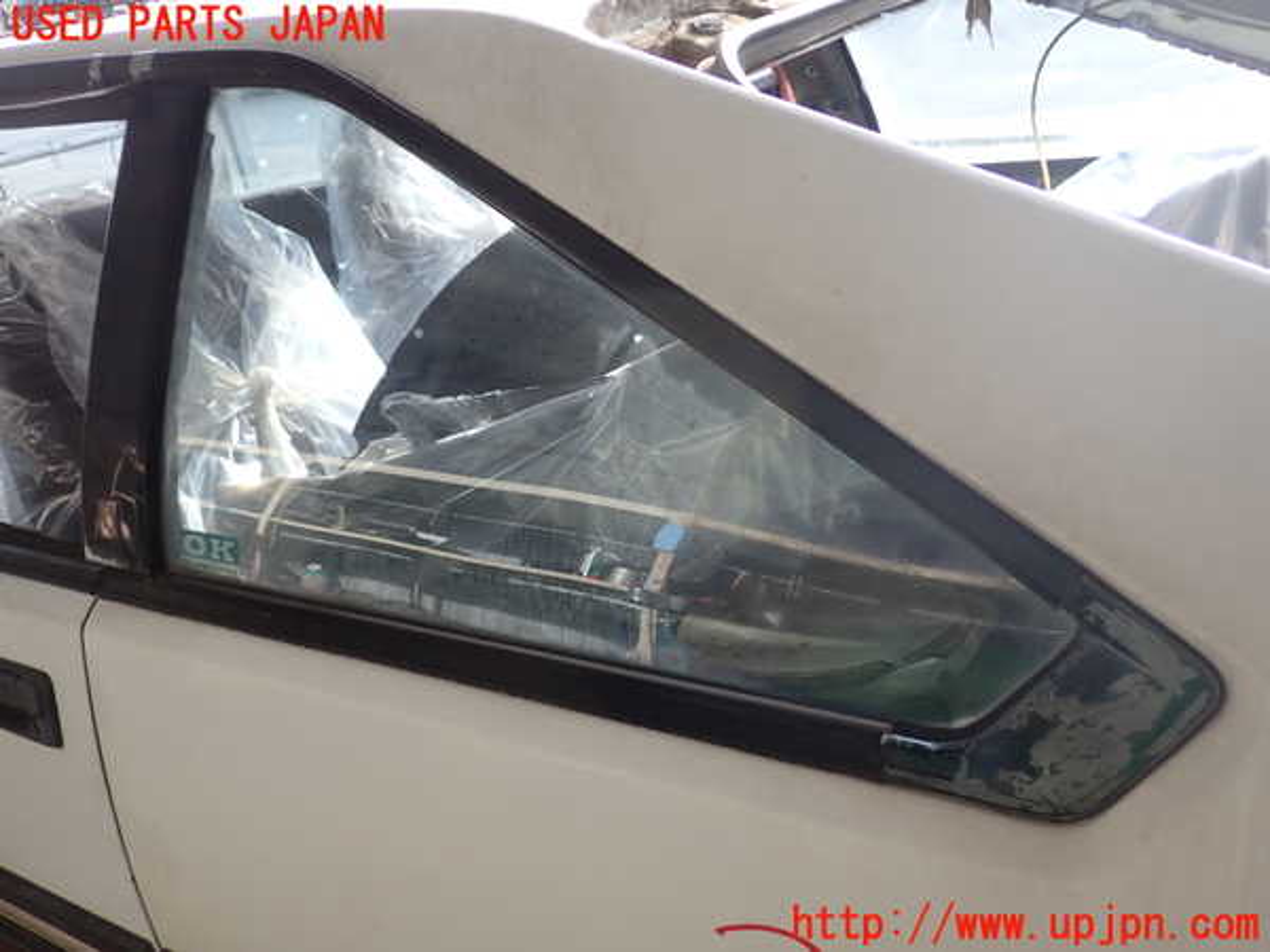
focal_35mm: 32
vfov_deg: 44.2
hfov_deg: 56.8
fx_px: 1174
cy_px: 476
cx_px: 635
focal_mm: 5.79
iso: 100
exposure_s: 1/160
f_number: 2.4
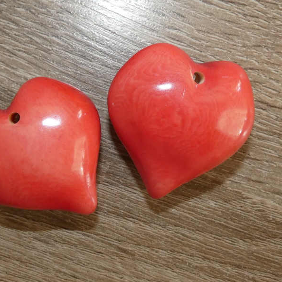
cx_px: 108
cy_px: 141
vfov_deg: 62.9
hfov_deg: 62.2
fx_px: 230
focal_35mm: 25
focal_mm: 3.7
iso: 160
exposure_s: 1/60
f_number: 2.8
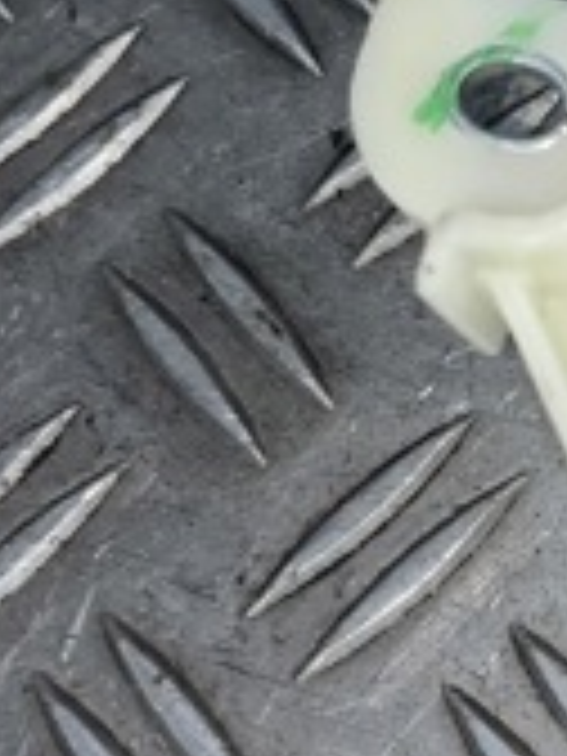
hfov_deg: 13.7
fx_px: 2162
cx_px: 945
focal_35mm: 99
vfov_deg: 19.8
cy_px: 394
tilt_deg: -72.4
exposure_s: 1/25
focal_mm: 5.1
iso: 32
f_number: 1.6
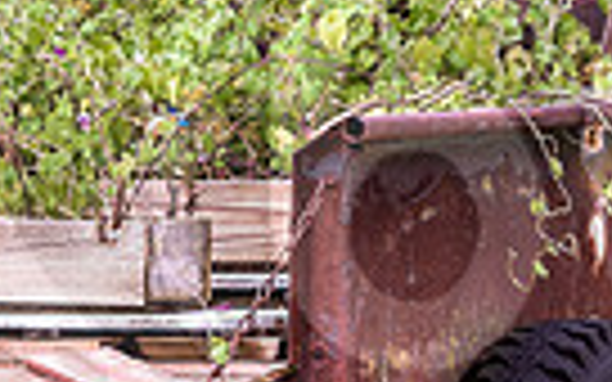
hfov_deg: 3.8
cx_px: 342
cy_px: -169
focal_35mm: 552
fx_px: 9207
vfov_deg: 2.4
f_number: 7.1
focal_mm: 85
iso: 100
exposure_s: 1/200
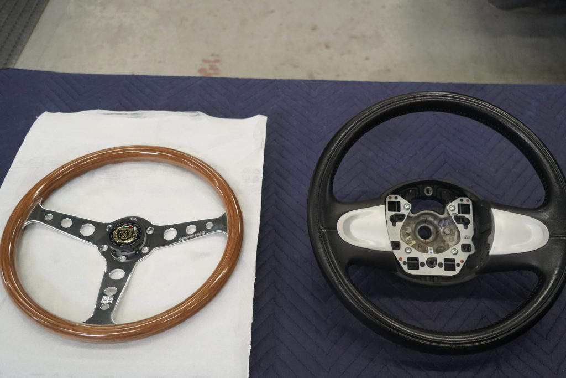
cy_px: 189
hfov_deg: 50.7
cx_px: 283
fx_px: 597
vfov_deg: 35.1
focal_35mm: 38
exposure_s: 1/160
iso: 5000
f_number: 5
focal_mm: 38
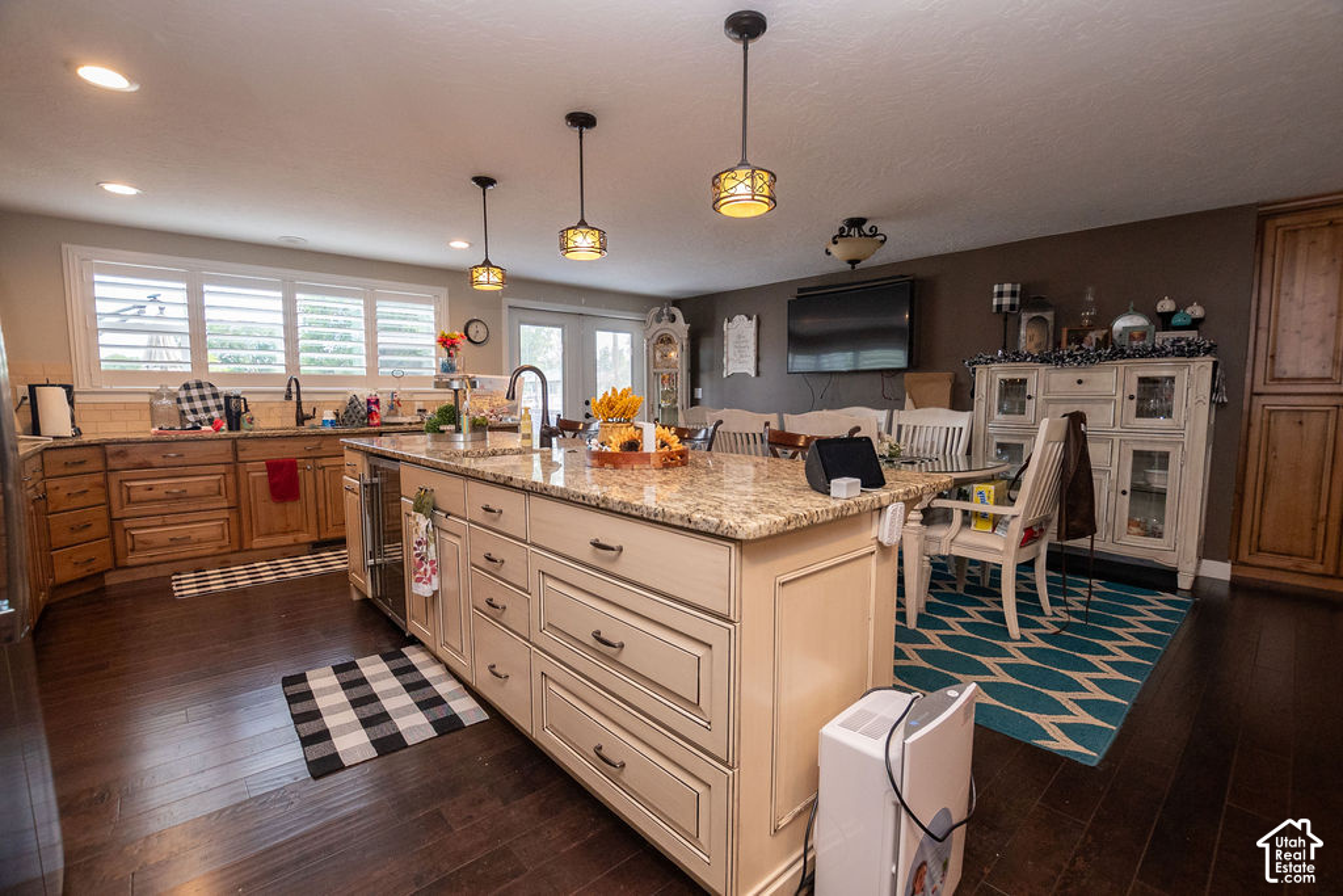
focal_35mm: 15
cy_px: 448
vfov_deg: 77.3
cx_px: 672
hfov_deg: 100.3
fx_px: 561
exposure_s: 1/160
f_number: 5
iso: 1000
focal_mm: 10
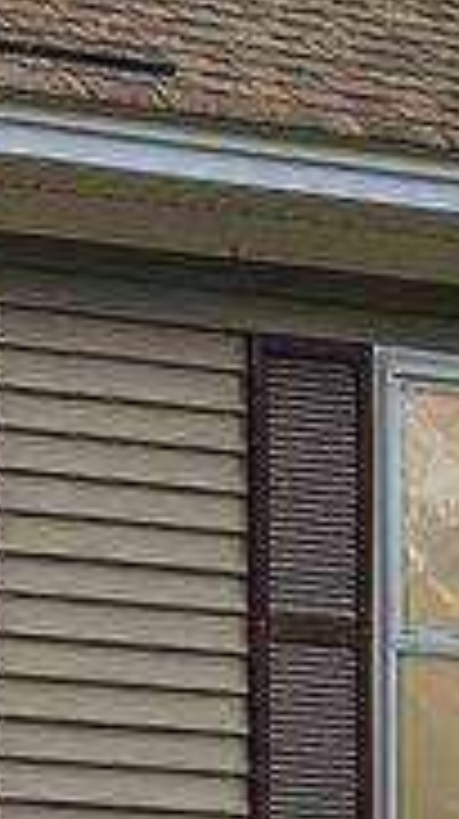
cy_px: 1339
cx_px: -68
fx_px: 5620
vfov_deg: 8.1
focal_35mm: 259
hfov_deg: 4.7
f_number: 8
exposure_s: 1/250
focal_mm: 22
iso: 400
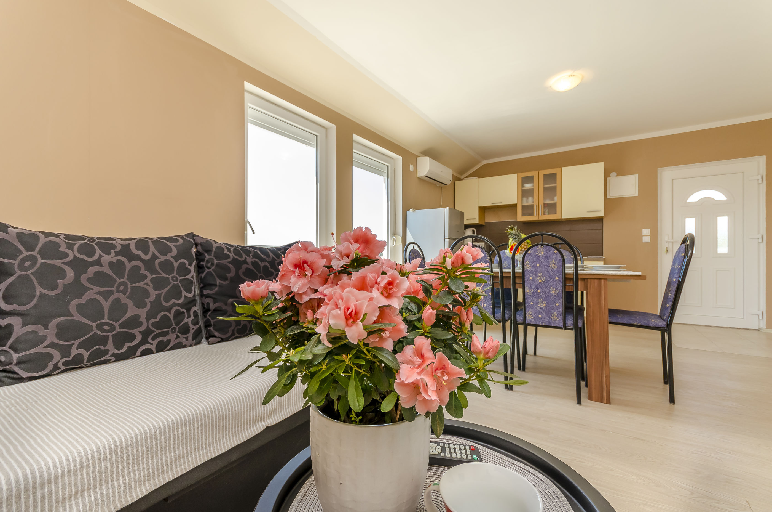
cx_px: 386
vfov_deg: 77.1
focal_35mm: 15
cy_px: 256
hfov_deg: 100.5
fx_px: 321
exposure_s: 1/100
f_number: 8
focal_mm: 10
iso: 250
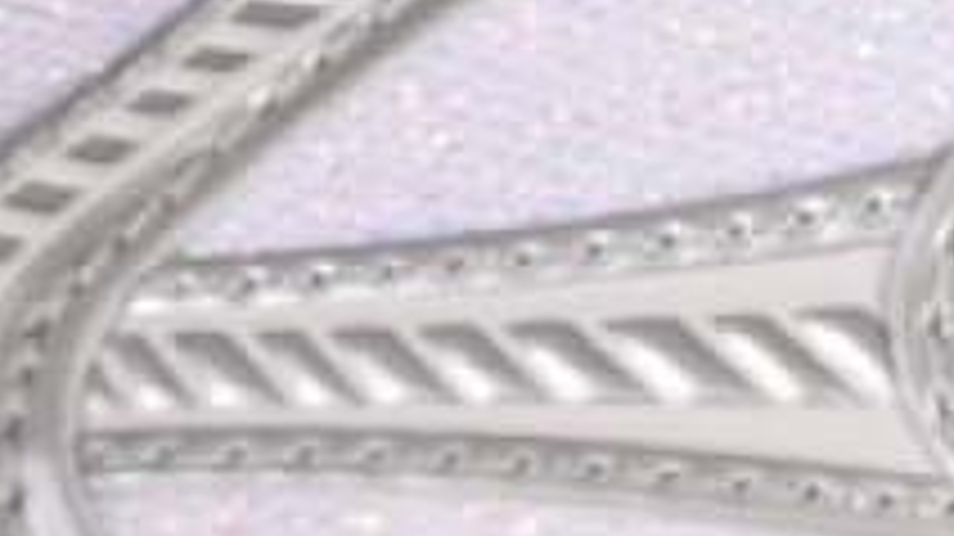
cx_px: 2174
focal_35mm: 400
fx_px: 10113
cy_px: 14
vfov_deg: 3.0
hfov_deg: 5.3
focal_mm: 50
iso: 160
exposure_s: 1/80
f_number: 7.1
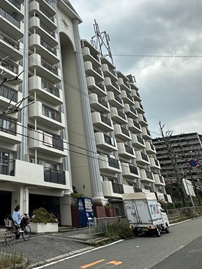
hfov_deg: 43.0
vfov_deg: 57.1
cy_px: 69
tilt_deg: +32.0
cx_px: 22
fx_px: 233
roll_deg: -2.0
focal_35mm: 30
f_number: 2.2
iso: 40
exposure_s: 1/1715
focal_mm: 2.22
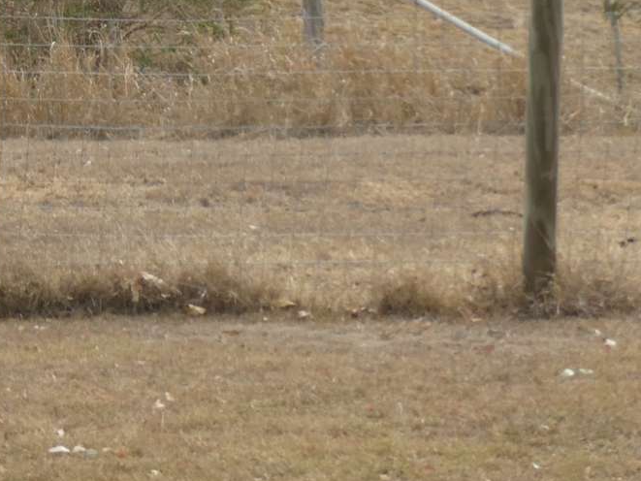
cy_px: -112
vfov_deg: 6.9
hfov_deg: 9.2
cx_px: 52
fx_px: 3982
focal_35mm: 215
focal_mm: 13.2
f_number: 4.6
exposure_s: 1/160
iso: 80
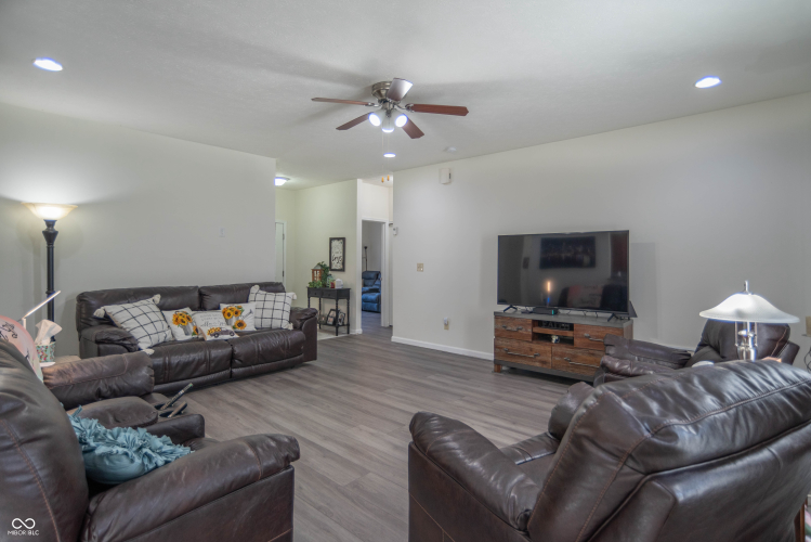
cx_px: 406
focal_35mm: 18
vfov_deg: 67.4
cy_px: 271
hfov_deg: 90.0
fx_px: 406
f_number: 3.5
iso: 250
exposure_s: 1/50
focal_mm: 18
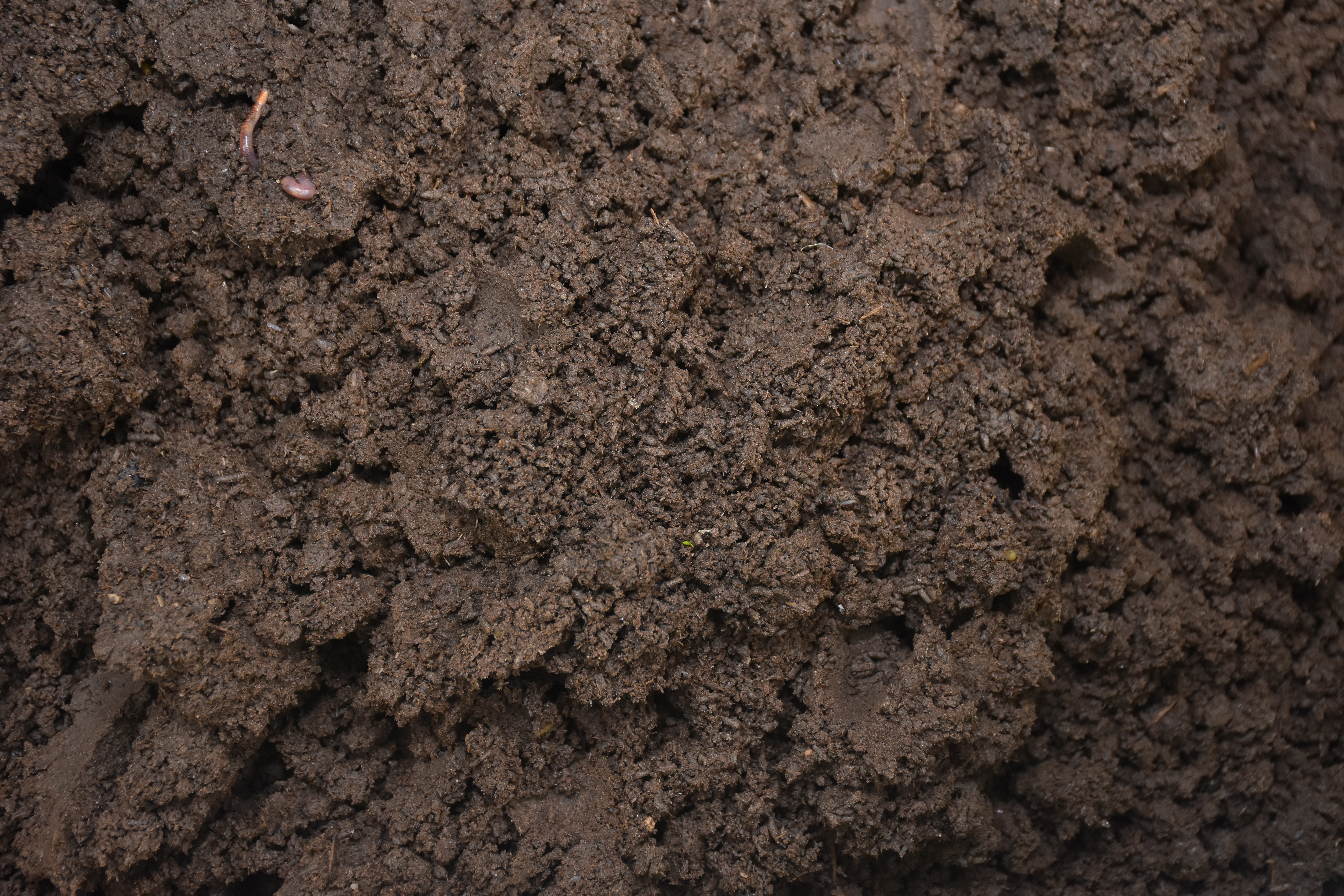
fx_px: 2688
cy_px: 448
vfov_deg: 18.9
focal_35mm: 72
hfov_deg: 28.1
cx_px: 672
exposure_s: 1/125
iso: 800
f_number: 6.3
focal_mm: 48
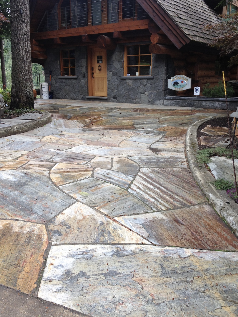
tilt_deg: -14.4
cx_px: 119
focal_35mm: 35
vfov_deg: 52.6
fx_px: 321
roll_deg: +1.7
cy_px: 158
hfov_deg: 40.7
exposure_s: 1/130
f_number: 2.4
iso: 50
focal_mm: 4.28
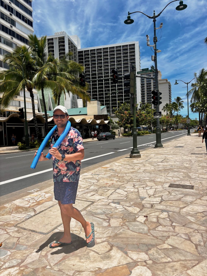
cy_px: 138
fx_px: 207
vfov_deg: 67.3
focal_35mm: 26
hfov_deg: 53.1
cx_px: 104
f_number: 1.6
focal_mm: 5.96
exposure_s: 1/5618
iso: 50
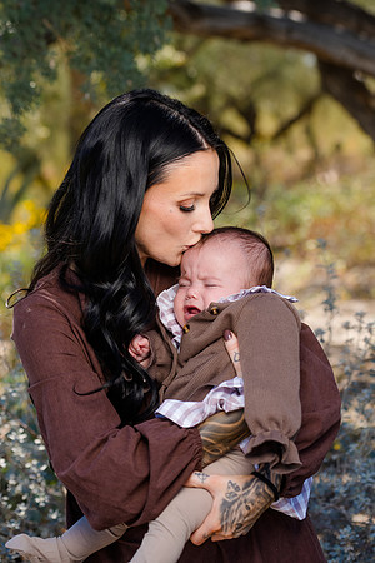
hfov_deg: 13.3
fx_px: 1609
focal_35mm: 103
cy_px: 282
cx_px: 188
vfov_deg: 19.8
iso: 100
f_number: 5.6
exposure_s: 1/200
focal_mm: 103
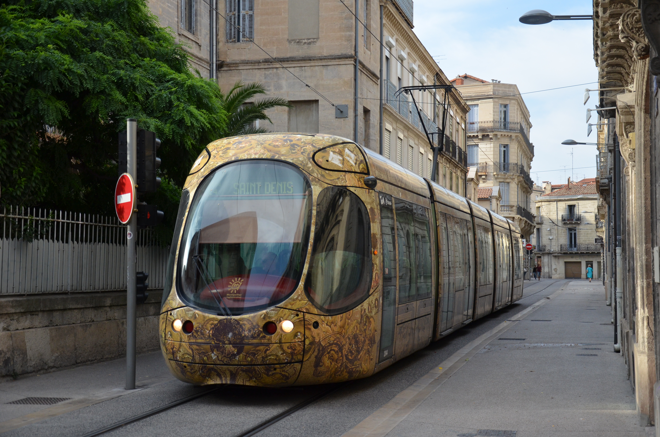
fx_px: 1043
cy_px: 218
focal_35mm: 57
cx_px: 330
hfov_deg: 35.1
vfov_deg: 23.7
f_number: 4.5
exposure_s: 1/1000
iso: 560
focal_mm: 38
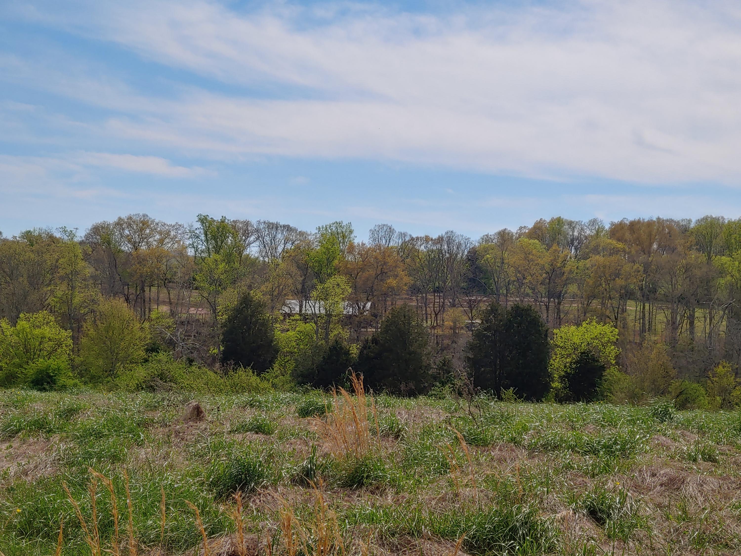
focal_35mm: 62
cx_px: 370
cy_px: 278
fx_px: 1327
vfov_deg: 23.7
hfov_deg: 31.2
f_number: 2.4
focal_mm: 5.88
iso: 50
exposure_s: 1/1075
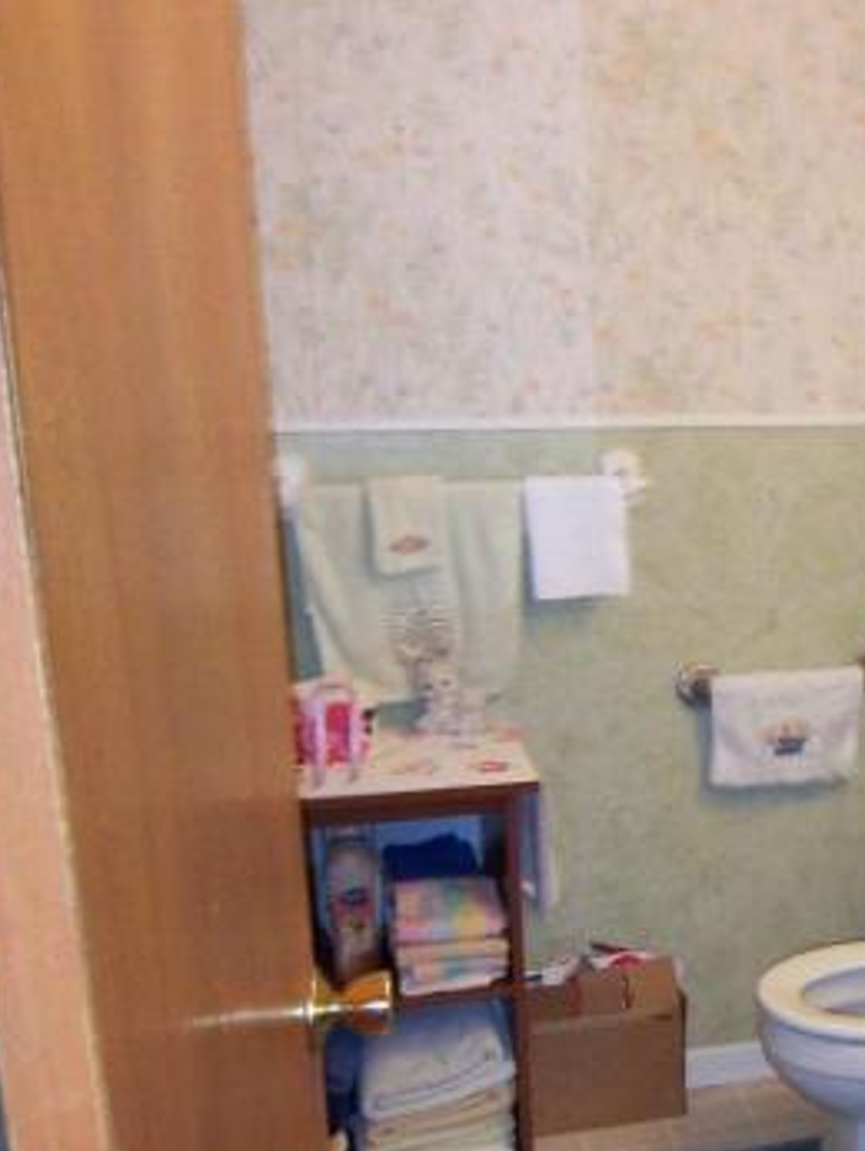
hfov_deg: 26.7
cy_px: 768
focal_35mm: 51
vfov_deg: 37.1
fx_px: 1697
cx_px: 912
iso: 200
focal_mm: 3.8
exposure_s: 1/30
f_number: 2.8
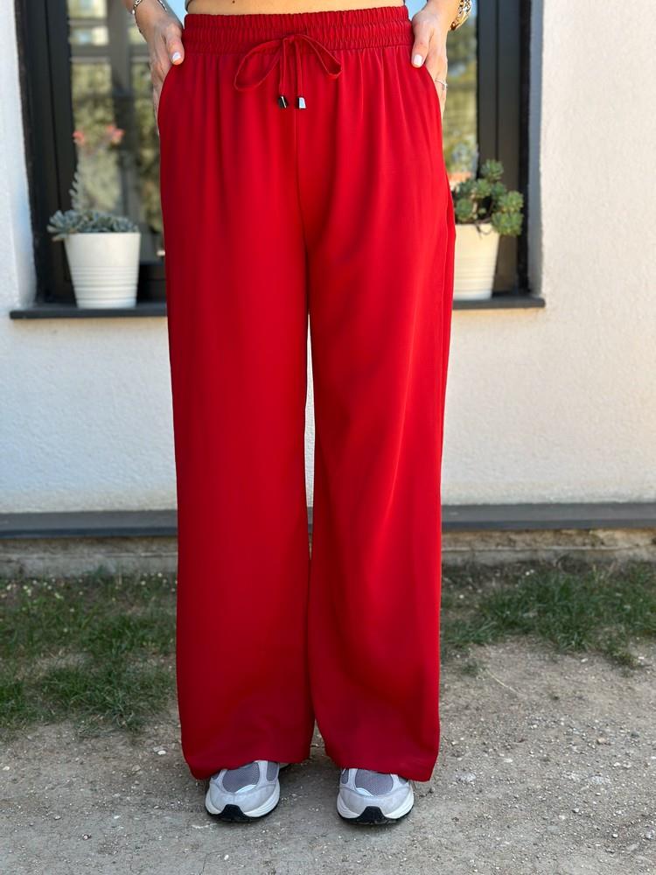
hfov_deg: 30.3
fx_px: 1213
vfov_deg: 39.7
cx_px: 328
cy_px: 438
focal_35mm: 48
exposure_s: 1/448
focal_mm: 6.86
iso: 80
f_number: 1.78
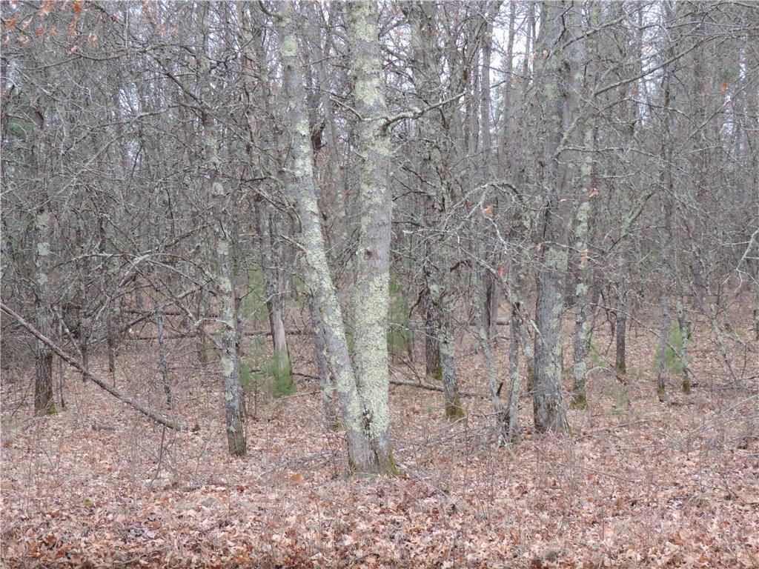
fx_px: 1206
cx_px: 380
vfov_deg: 26.6
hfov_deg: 34.9
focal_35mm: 55
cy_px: 284
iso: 110
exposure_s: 1/60
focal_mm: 9.8
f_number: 3.7
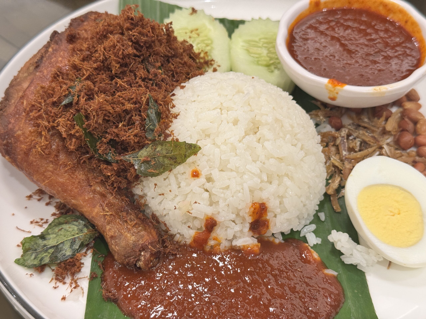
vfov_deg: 30.3
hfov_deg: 39.7
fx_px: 591
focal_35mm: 48
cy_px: 160
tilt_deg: -49.6
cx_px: 213
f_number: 1.78
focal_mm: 6.76
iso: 160
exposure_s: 1/50
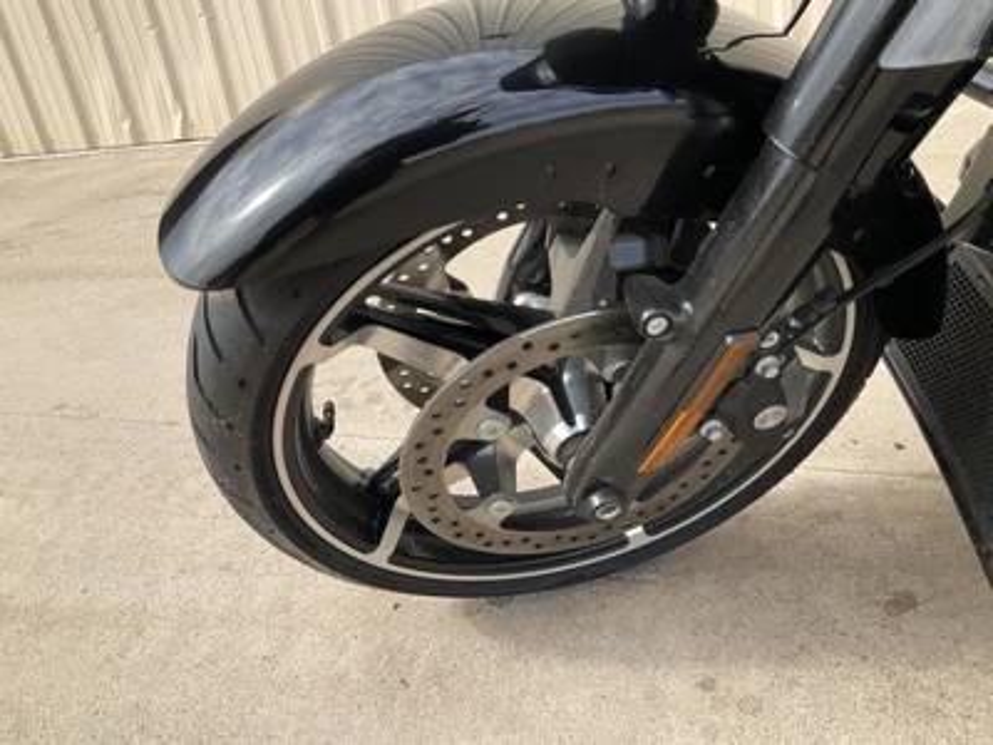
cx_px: 496
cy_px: 372
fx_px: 832
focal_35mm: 29
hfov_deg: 61.7
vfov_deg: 48.2
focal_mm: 3
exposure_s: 1/781
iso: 25
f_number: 1.8
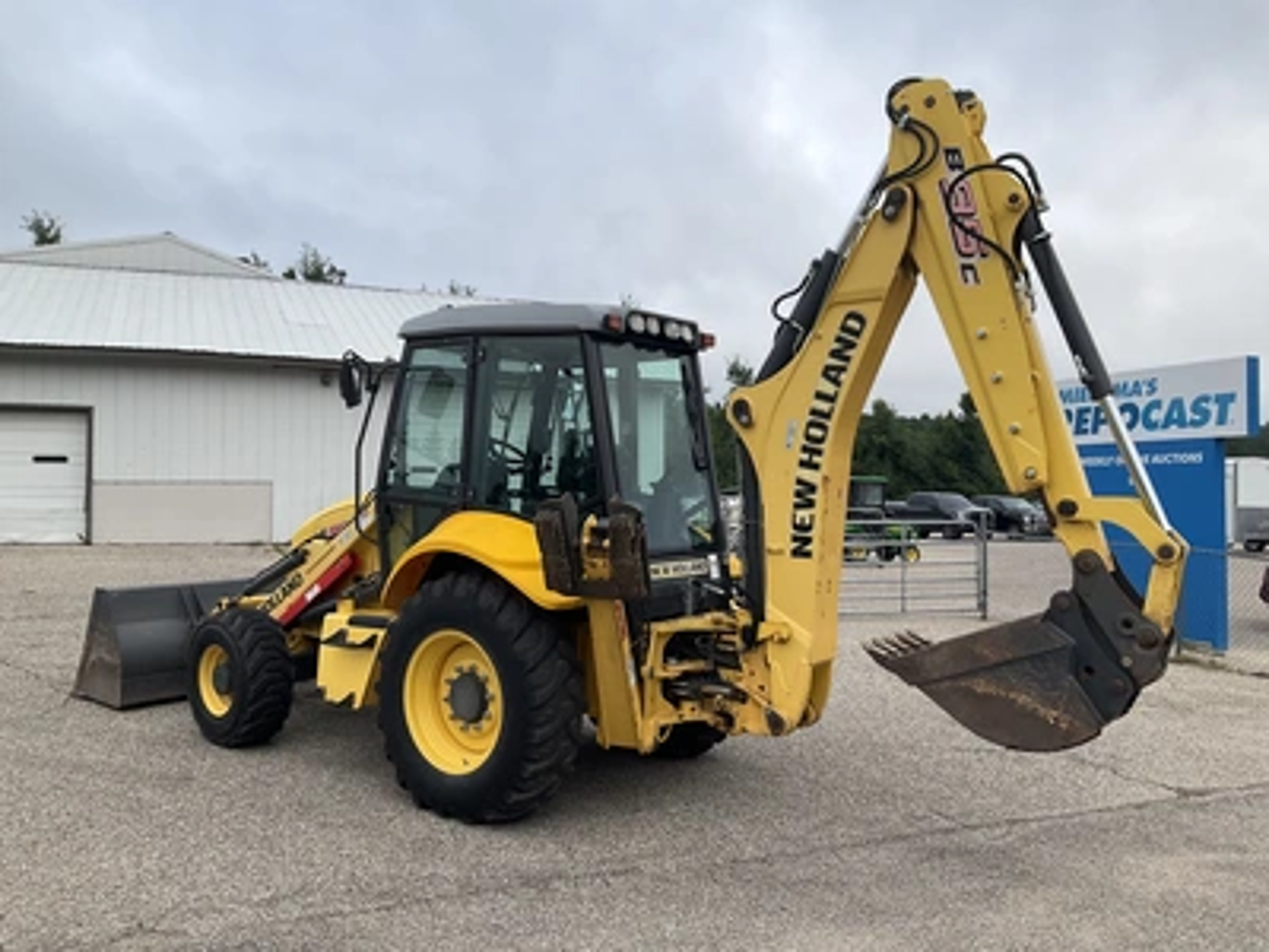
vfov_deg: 48.2
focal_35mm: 29
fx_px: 1063
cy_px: 476
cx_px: 634
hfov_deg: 61.7
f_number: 1.8
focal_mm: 3
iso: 25
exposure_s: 1/898
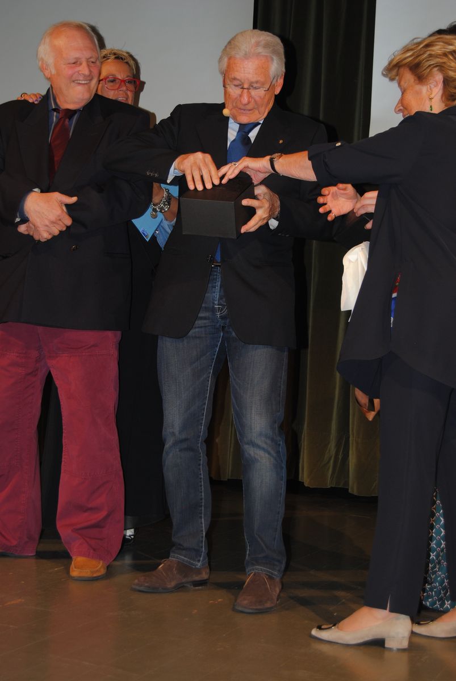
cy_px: 340
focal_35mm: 60
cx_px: 228
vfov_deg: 33.4
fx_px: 1137
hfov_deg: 22.7
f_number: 5
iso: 200
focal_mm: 40
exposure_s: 1/60
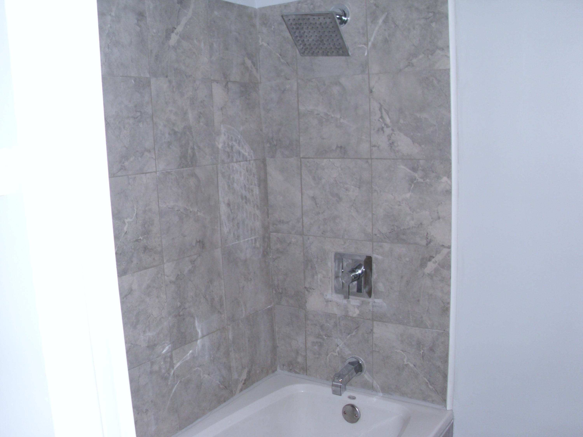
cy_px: 218
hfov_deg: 49.0
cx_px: 292
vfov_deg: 37.7
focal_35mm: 38
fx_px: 640
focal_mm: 6.36
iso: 200
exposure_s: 1/60
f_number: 3
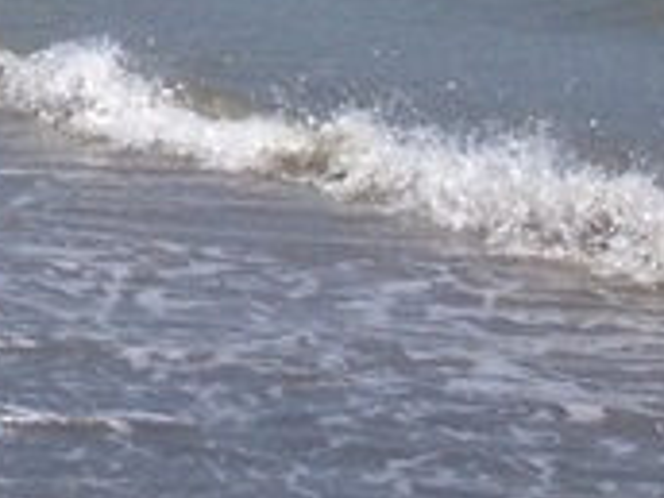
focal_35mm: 244
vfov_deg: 5.9
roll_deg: +1.5
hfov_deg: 7.2
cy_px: -656
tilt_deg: -3.5
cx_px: -1324
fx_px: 4680
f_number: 2.4
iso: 50
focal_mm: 4.28
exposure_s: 1/2907
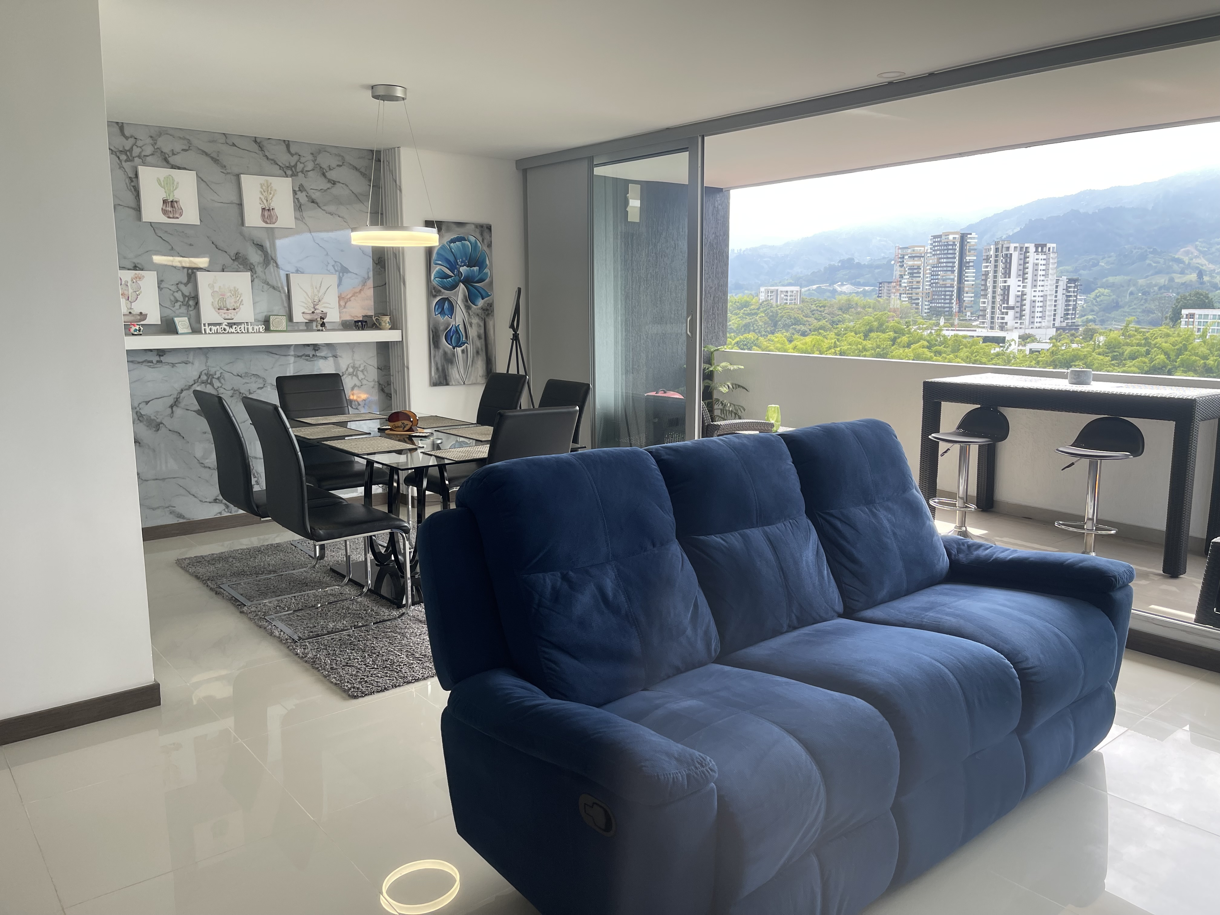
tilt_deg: -10.1
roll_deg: +0.3
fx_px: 881
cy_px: 458
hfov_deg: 69.4
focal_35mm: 25
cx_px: 610
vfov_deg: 54.9
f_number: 1.6
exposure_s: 1/253
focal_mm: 5.1
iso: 32
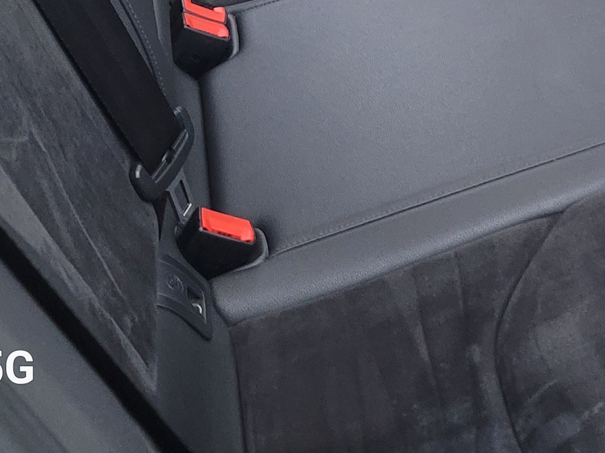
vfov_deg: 15.4
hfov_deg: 22.4
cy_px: -287
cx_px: 503
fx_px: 1503
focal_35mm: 86
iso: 640
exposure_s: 1/24
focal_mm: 7
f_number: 1.8
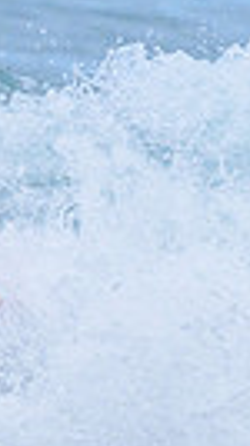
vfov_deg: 0.4
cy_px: 507
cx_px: -513
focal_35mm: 4978
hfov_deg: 0.2
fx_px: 58888
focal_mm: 800
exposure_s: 1/2000
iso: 640
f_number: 6.3
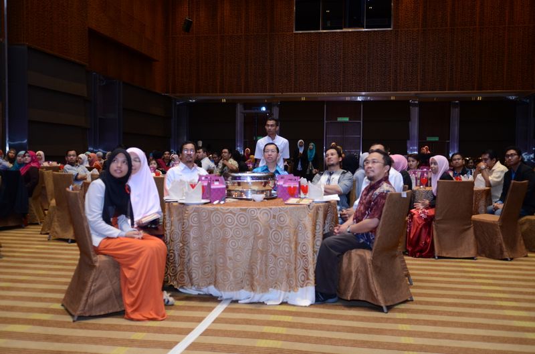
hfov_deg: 53.2
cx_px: 268
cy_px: 177
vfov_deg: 36.7
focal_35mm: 36
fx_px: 534
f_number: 2.8
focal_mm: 24
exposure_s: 1/80
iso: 800
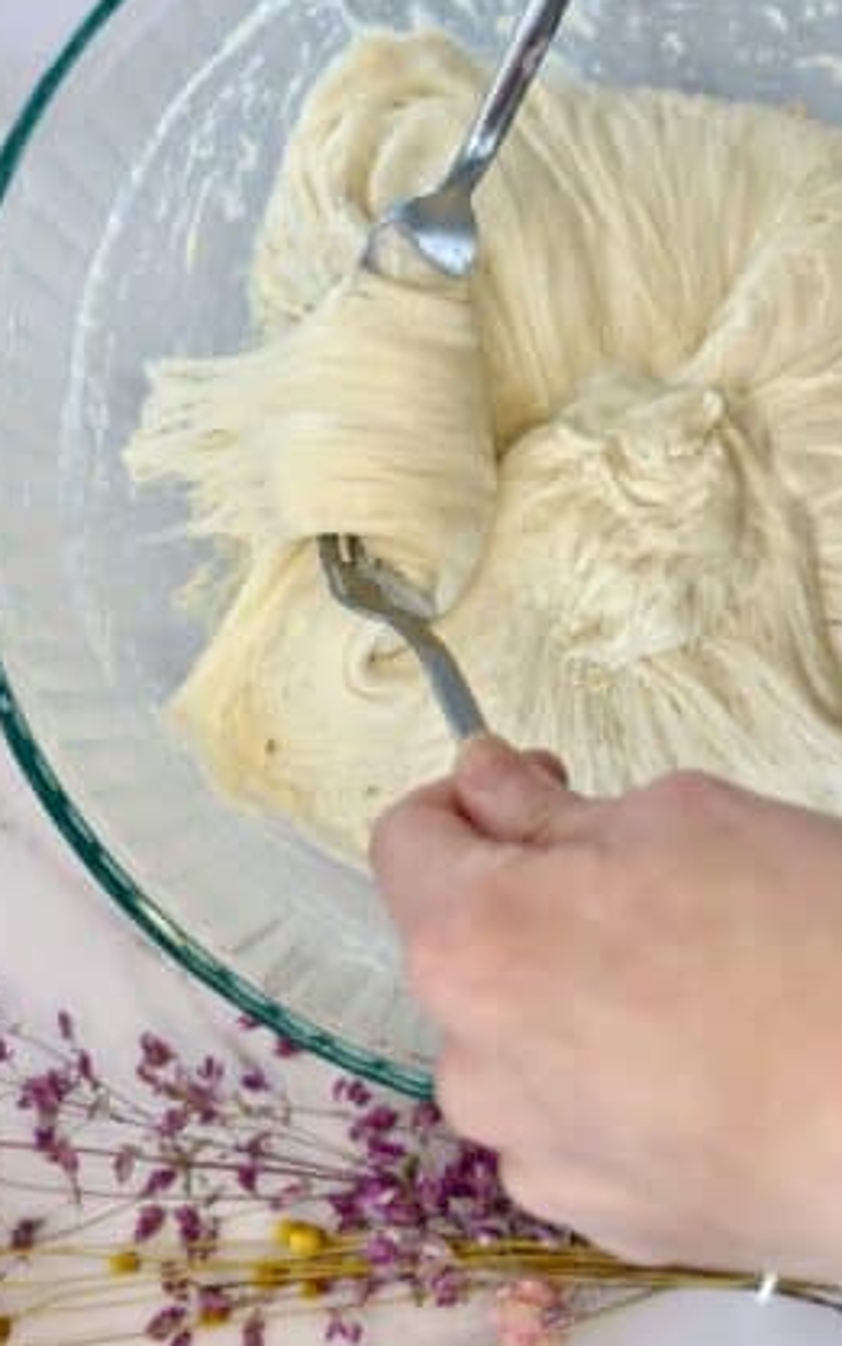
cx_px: 534
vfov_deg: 33.4
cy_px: 617
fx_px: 2237
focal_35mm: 61
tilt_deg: -79.8
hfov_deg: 21.3
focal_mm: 6.86
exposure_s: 1/241
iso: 80
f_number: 1.78
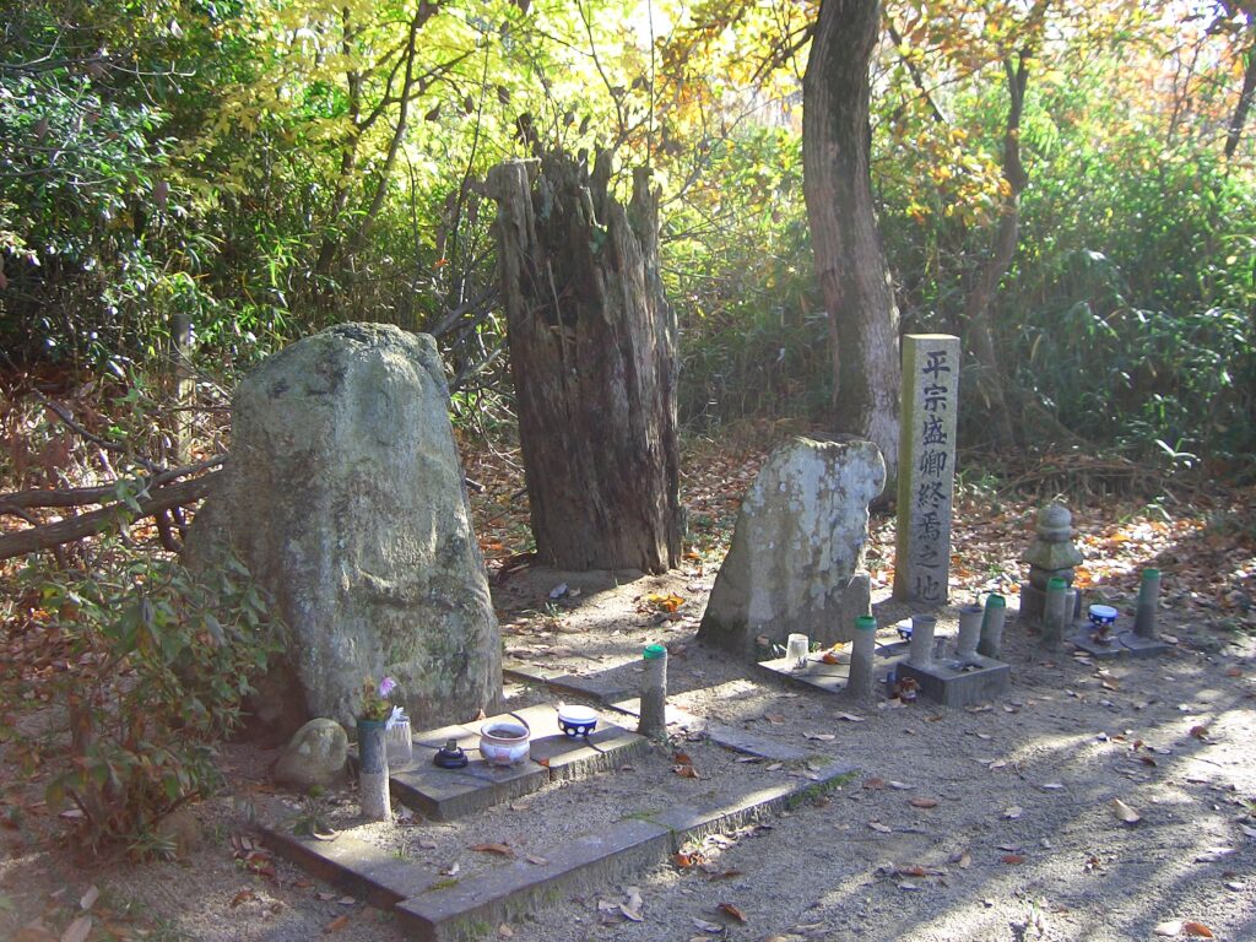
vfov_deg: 36.8
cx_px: 628
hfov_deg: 47.9
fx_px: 1415
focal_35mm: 39
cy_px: 471
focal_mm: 8
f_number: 2.8
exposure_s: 1/100
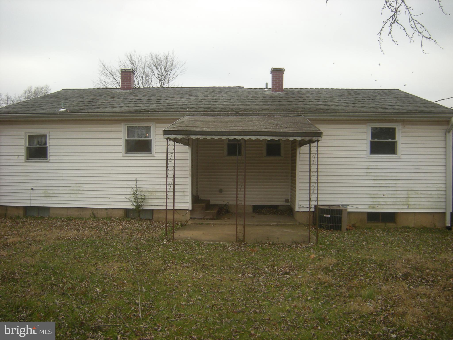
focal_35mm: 28
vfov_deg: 49.7
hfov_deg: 63.4
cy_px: 170
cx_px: 226
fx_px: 366
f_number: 2.8
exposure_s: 1/332
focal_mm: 4.7
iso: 91
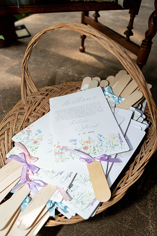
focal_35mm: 29
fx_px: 187
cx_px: 78
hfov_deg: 45.5
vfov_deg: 64.4
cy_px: 118
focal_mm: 28.6
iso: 200
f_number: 5
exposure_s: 1/250
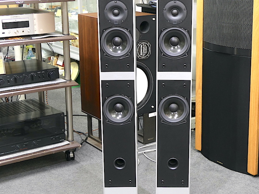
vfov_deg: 21.9
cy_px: 89
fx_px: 501
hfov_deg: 28.9
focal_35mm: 67
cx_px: 148
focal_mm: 7.8
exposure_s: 1/2
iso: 100
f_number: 3.9
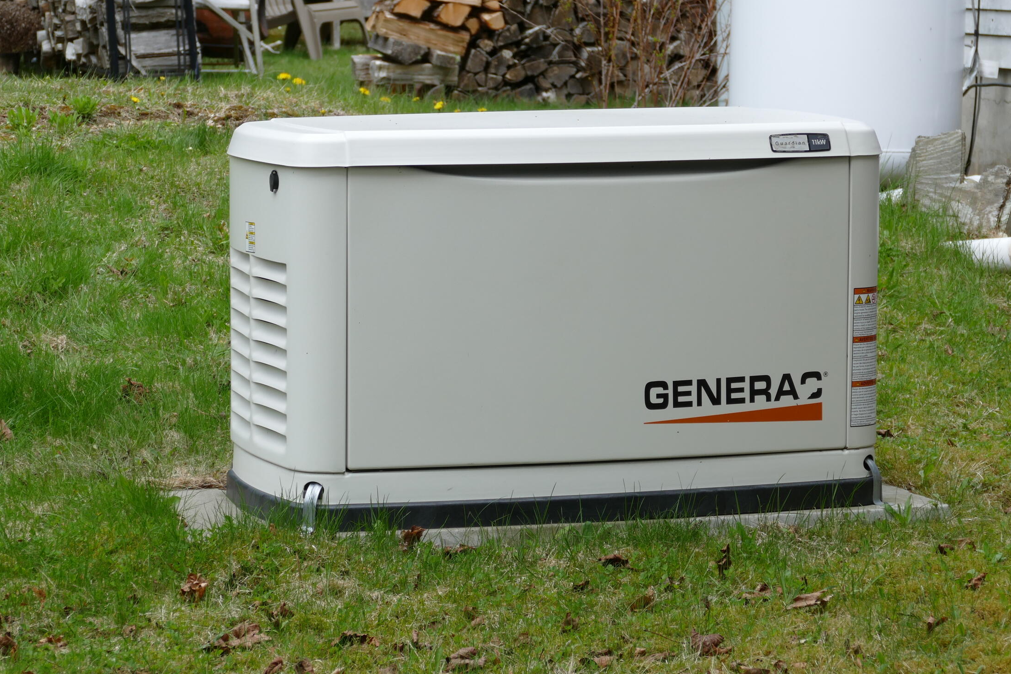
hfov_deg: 13.4
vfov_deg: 9.0
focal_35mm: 153
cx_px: 526
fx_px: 4296
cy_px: 406
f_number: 3.9
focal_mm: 40.84
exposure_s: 1/640
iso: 125
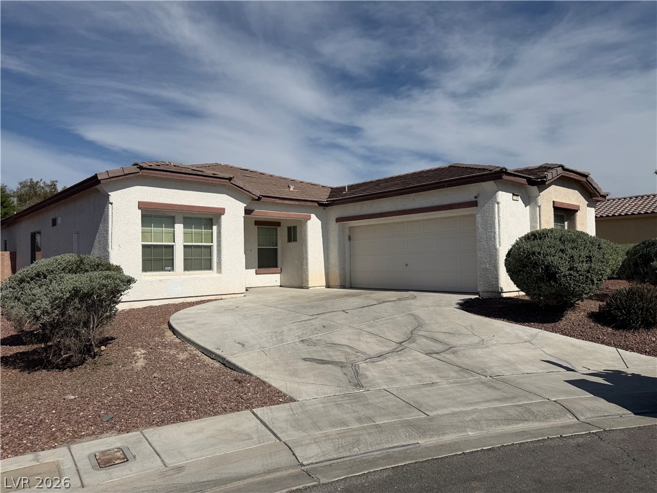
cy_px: 246
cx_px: 328
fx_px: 456
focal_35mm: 24
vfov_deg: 56.8
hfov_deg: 71.6
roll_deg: +1.1
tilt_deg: +1.2
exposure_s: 1/14286
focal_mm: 6.76
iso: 80
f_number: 1.78
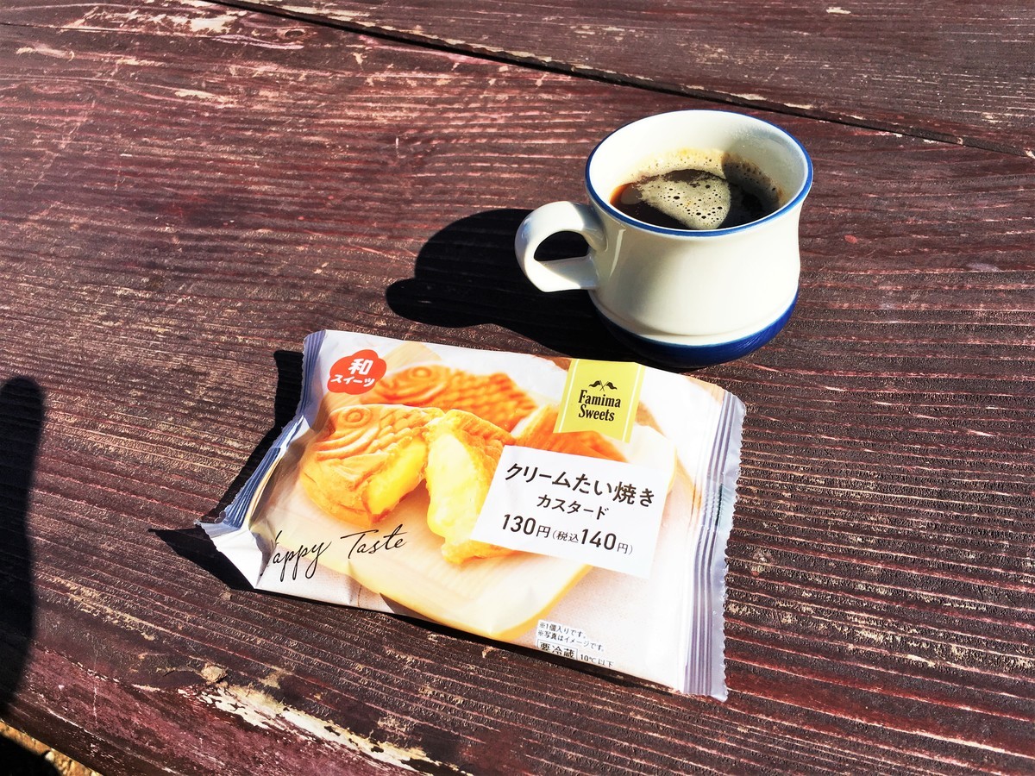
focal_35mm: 29
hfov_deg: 61.7
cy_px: 388
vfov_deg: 48.2
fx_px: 867
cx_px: 518
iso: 25
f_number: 2.2
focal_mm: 4.15
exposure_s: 1/2481
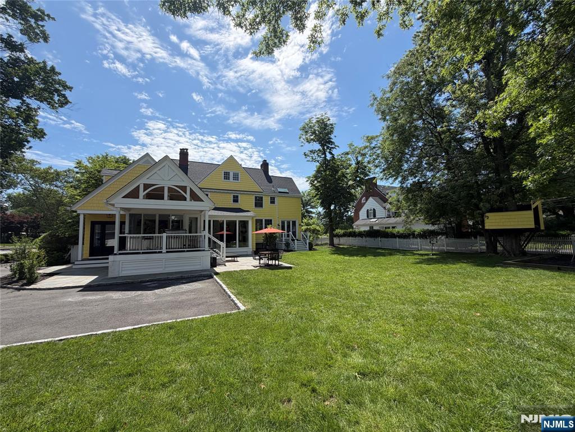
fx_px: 233
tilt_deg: +3.9
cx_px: 288
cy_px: 216
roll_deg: +1.0
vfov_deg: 85.7
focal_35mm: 14
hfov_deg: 102.1
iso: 20
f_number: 2.2
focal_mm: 2.22
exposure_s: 1/985
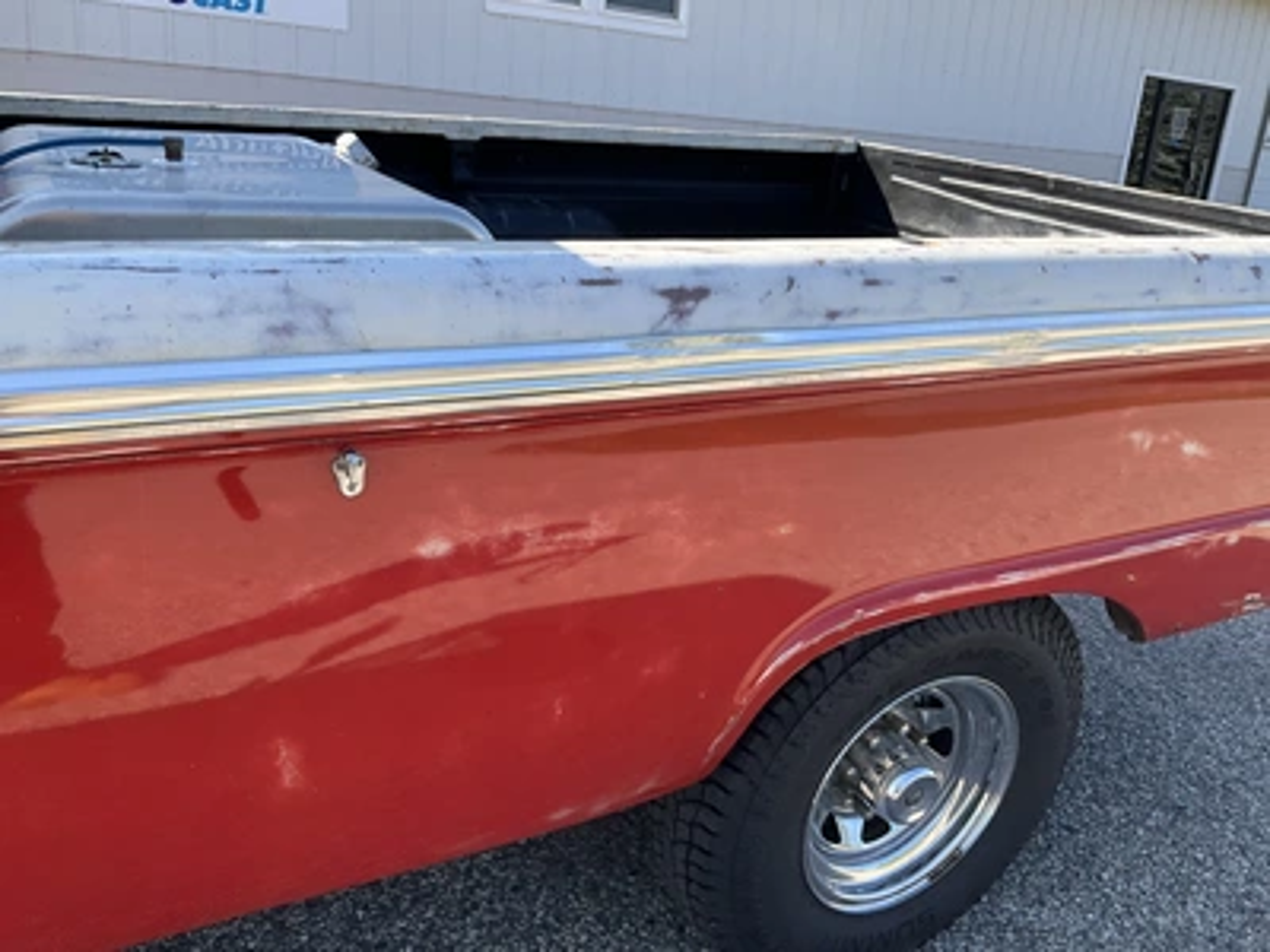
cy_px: 476
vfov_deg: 48.2
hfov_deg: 61.7
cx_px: 635
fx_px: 1064
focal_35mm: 29
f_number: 1.8
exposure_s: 1/495
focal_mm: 3
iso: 25
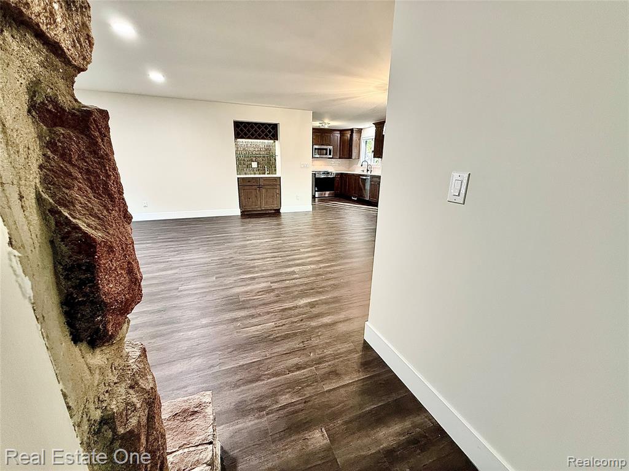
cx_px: 314
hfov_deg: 102.1
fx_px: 254
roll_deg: -0.5
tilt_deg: -16.2
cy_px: 236
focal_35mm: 14
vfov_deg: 85.7
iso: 250
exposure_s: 1/60
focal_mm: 2.22
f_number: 2.2
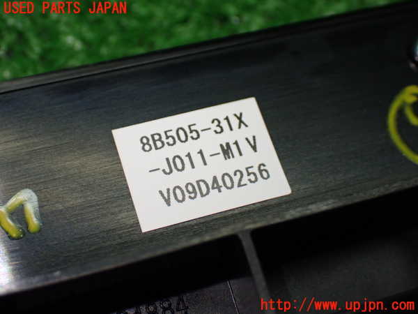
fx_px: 700
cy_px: 157
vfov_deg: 25.2
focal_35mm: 58
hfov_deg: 33.2
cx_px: 209
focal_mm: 10.35
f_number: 3.5
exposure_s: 1/250
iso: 400
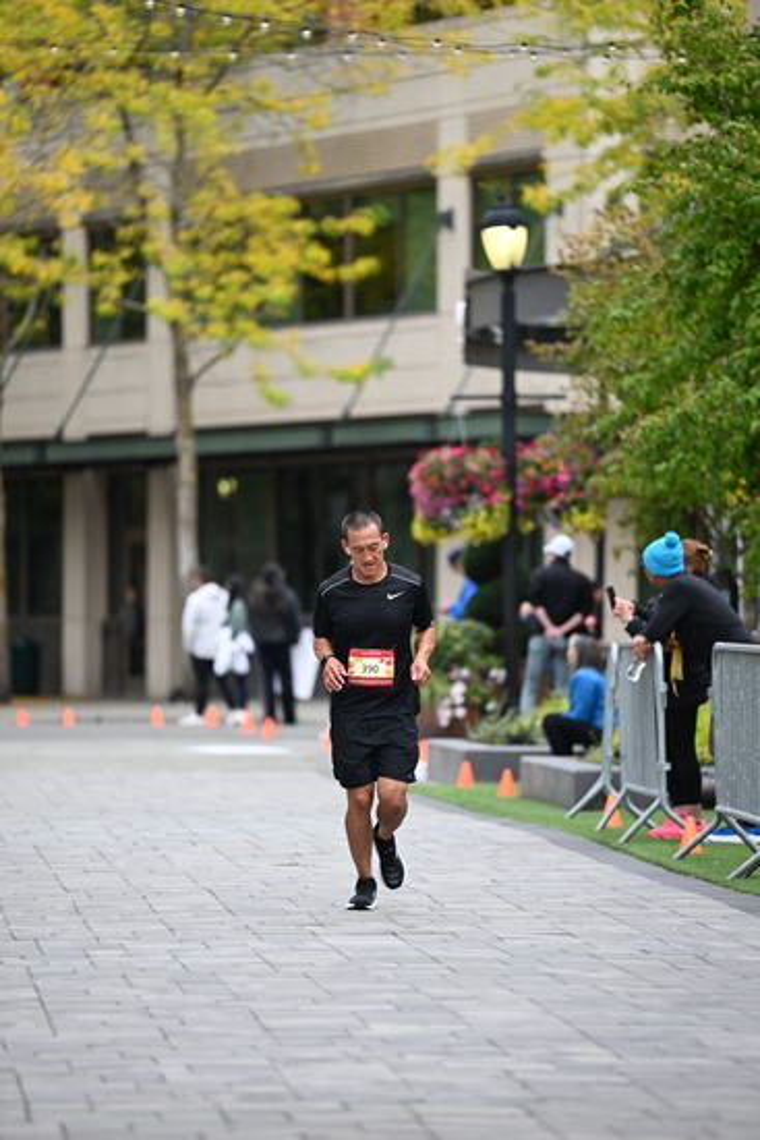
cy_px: 570
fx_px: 6329
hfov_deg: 6.9
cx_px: 380
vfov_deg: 10.3
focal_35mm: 200
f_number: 2.8
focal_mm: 200
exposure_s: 1/2000
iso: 640
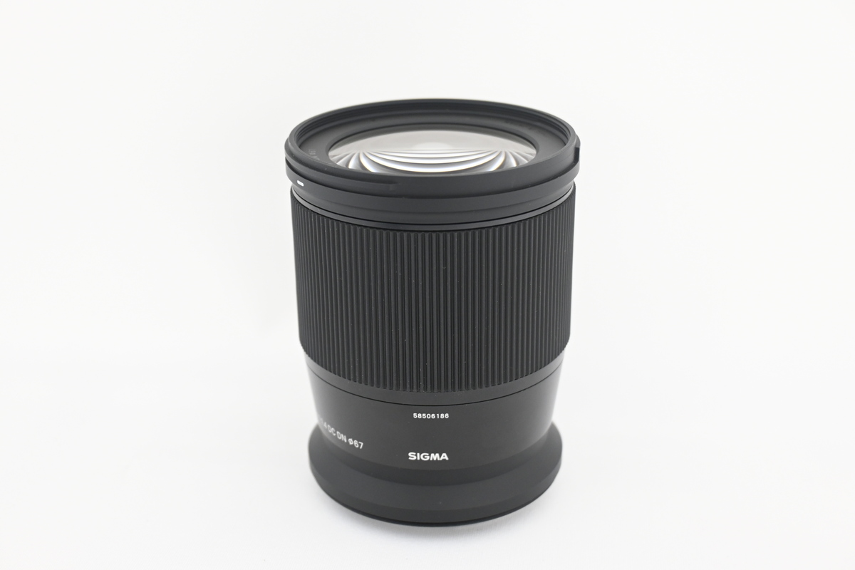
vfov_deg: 28.5
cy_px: 285
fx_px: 1122
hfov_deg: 41.7
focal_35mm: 47
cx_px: 428
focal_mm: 31.5
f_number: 5
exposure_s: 1/30
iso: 1000
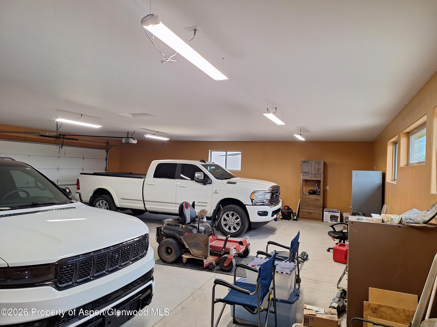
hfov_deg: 73.9
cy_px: 164
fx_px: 290
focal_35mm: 23
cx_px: 218
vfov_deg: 58.9
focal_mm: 5.54
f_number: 1.8
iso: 80
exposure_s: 1/40
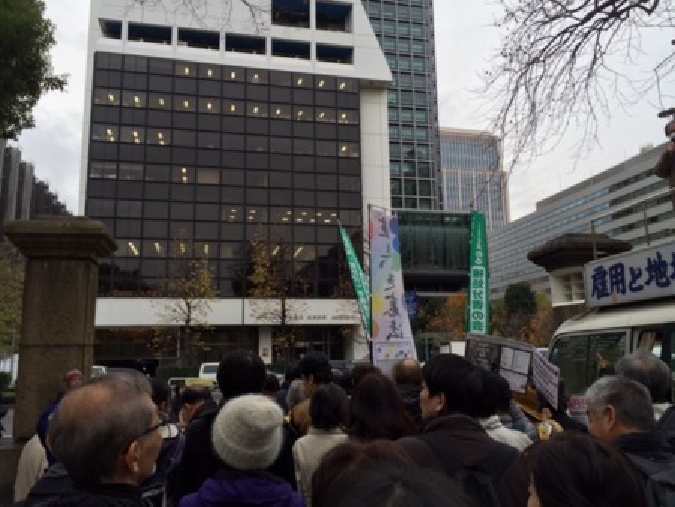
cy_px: 254
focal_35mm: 29
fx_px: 566
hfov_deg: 61.6
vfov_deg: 48.3
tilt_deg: +11.6
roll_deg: +0.2
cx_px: 338
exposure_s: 1/231
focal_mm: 4.15
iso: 32
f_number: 2.2
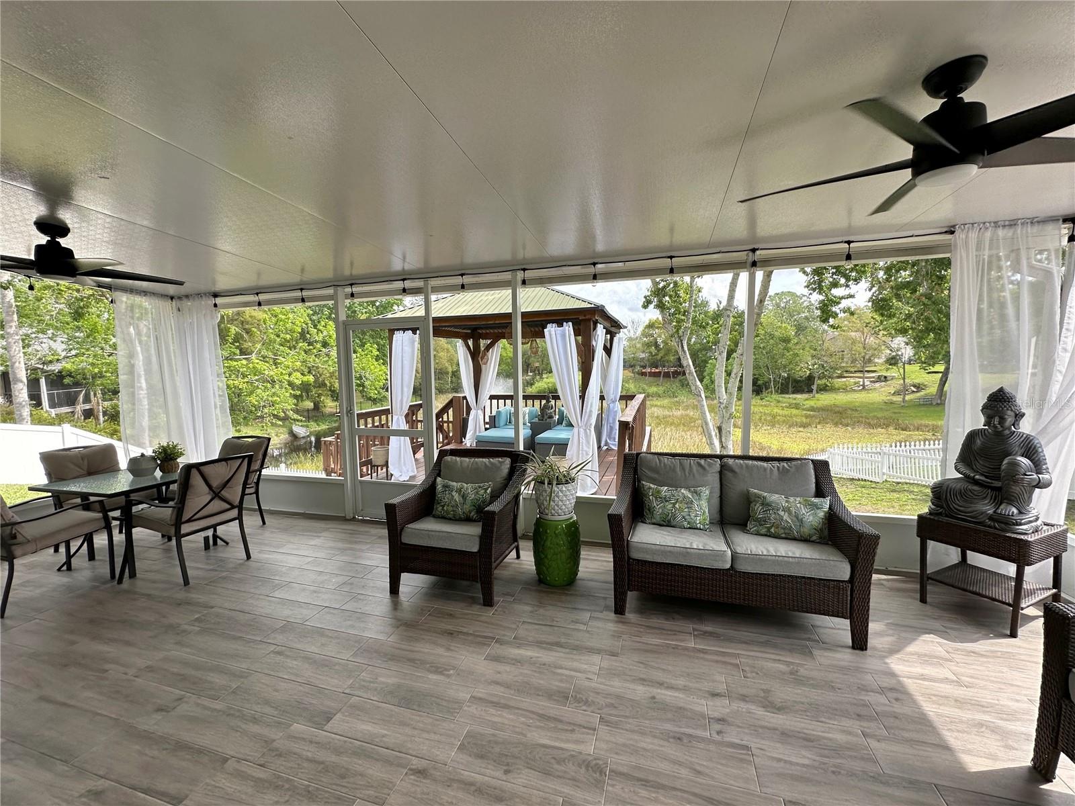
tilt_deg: -5.9
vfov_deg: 85.7
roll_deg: +1.1
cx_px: 538
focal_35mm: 14
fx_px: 435
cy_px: 403
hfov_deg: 102.1
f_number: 2.2
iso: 40
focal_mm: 2.22
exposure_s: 1/272
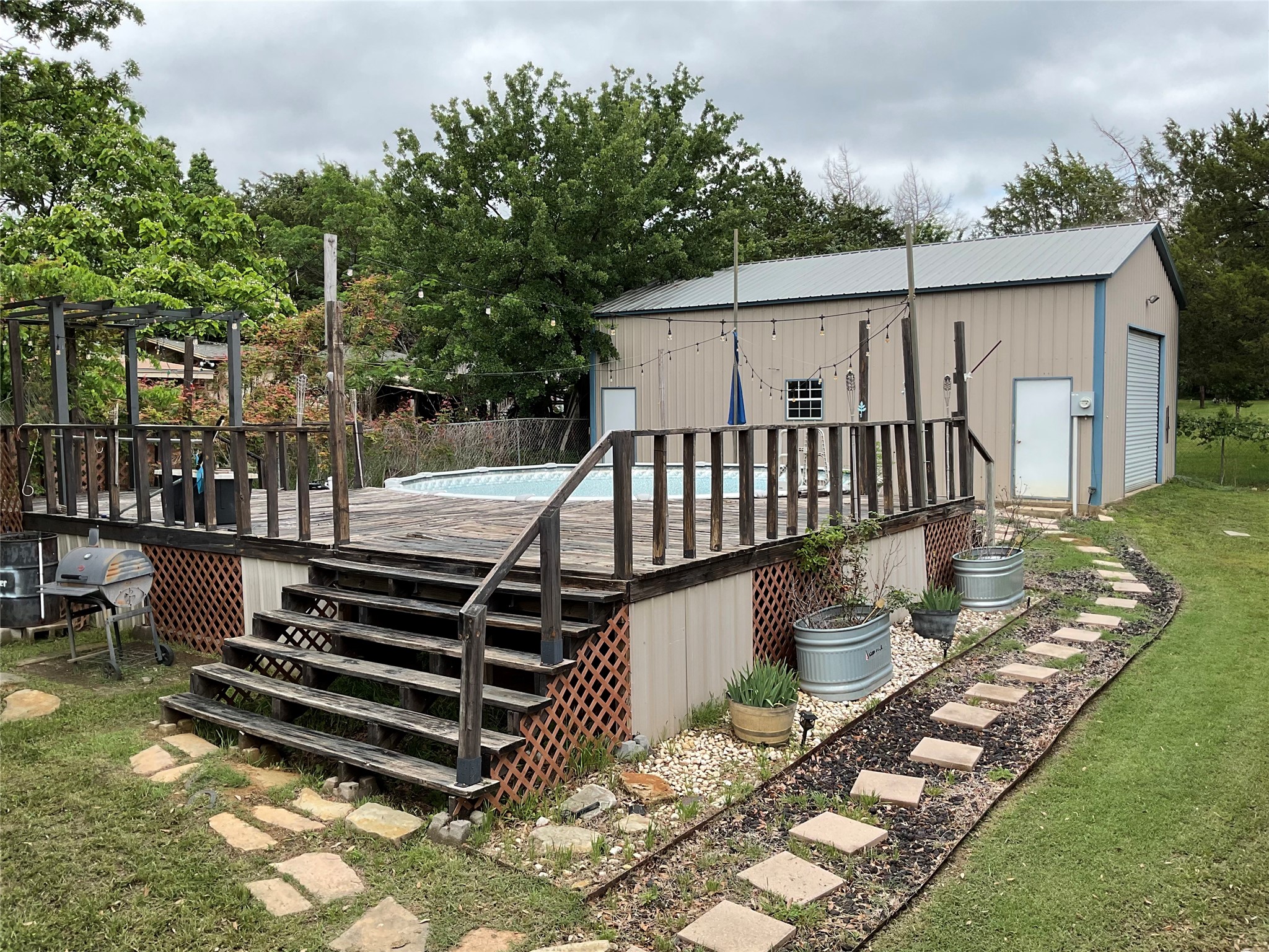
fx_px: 1063
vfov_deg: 48.2
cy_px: 476
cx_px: 634
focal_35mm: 29
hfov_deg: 61.7
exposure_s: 1/691
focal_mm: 3
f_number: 1.8
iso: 16
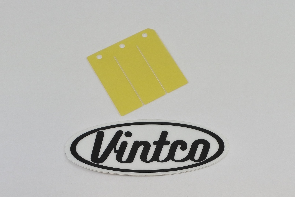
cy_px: 98
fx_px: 279
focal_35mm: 34
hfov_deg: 55.8
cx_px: 148
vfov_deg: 38.9
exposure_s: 1/250
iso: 400
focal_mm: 12.8
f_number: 4
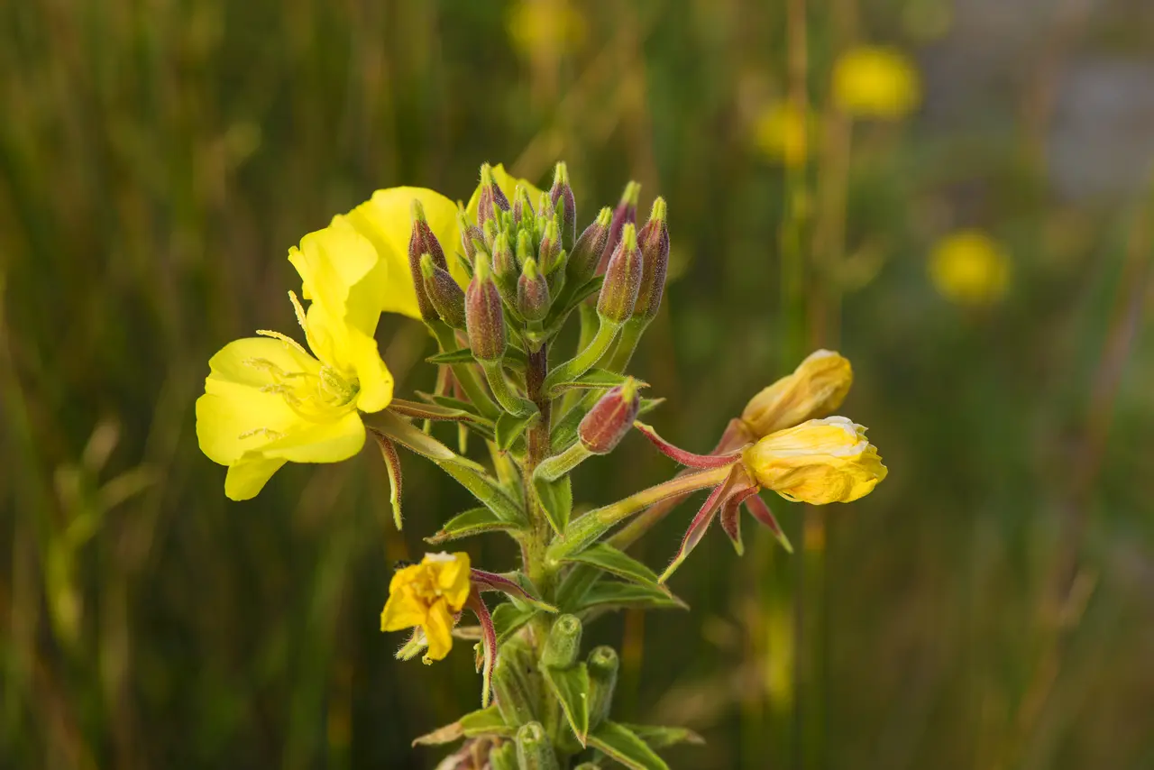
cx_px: 577
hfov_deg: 19.5
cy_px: 385
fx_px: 3366
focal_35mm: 105
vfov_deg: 13.0
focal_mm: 105
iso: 200
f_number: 10
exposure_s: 1/160
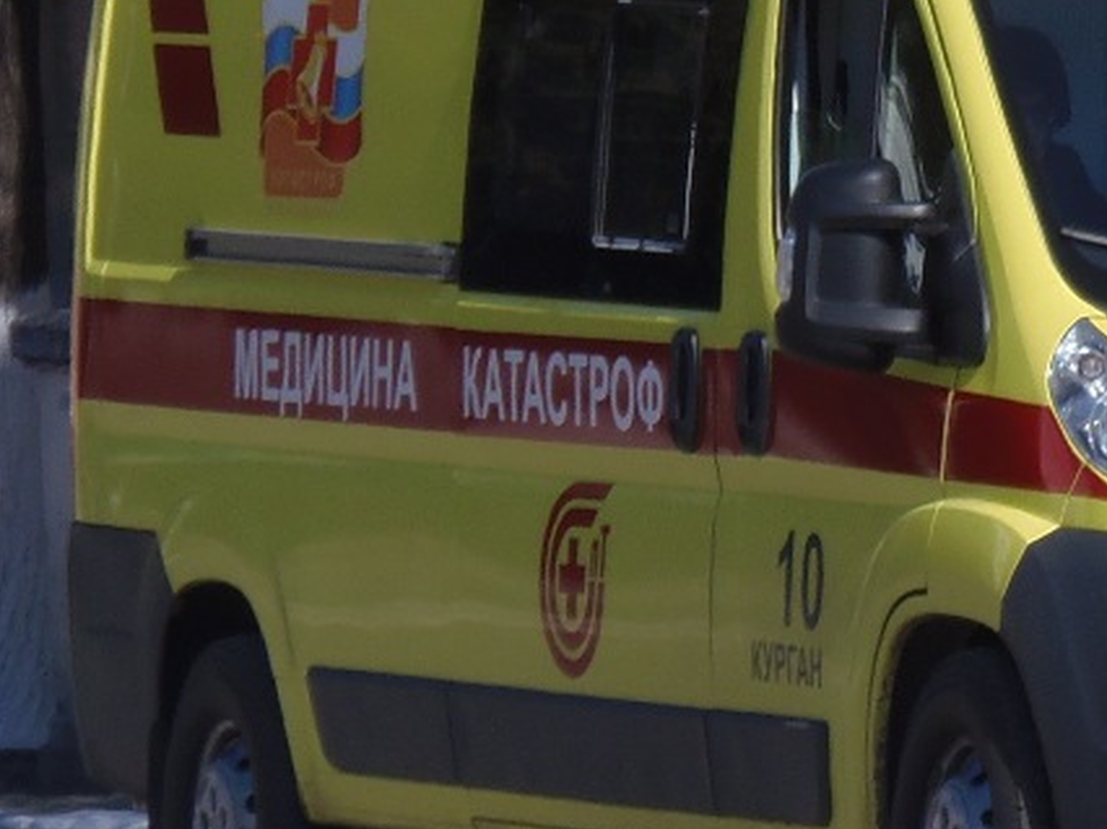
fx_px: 25026
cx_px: 1198
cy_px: 174
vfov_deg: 1.9
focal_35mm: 783
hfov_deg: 2.5
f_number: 5
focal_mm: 60.4
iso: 64
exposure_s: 1/640
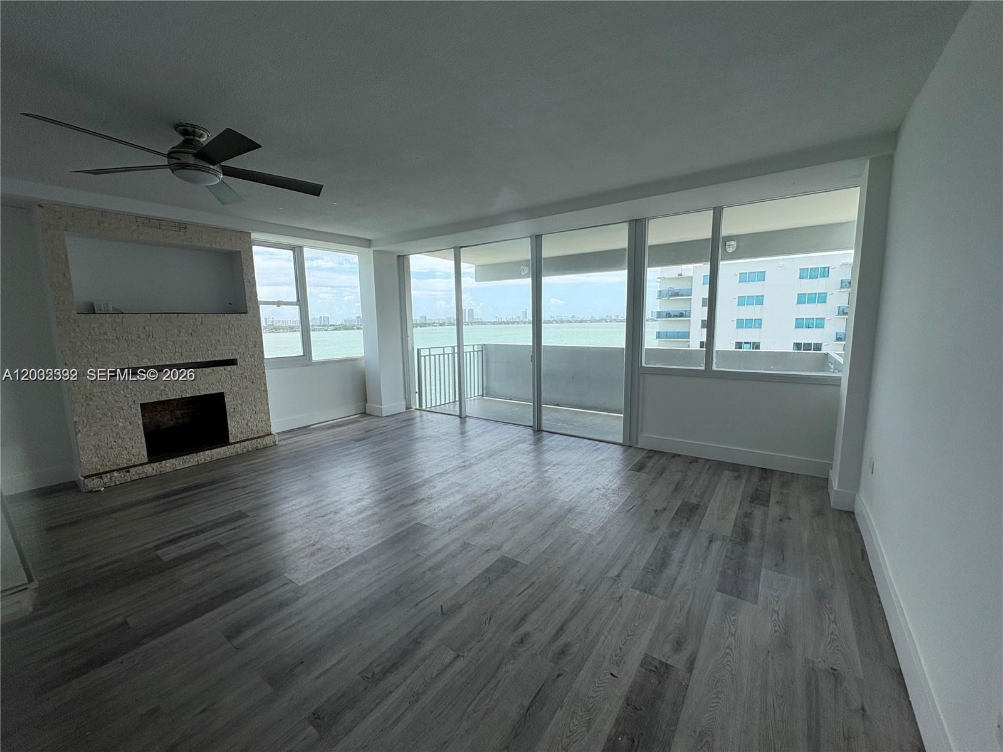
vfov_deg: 85.7
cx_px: 502
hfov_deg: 102.1
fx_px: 406
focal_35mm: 14
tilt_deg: -8.2
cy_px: 376
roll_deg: +1.2
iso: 40
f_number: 2.2
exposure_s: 1/1217
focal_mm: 2.22
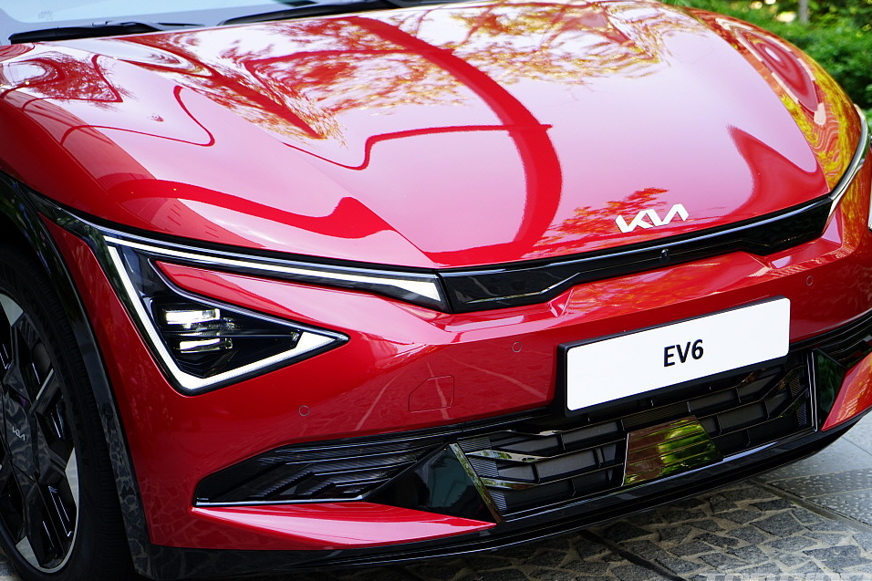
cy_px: 308
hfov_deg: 27.0
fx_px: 1816
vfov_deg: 18.2
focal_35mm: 75
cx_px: 458
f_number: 4
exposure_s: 1/80
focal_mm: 70
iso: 100
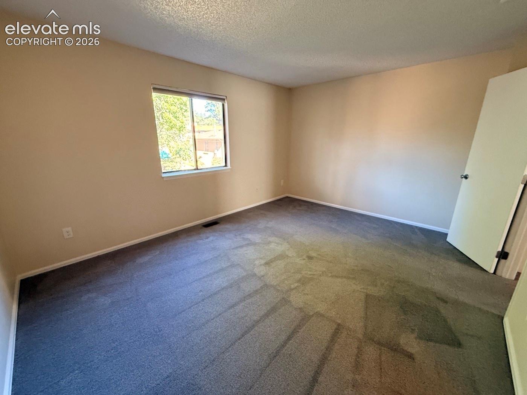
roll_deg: -0.2
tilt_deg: -15.4
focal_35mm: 14
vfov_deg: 85.7
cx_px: 264
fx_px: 213
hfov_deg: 102.1
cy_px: 198
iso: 500
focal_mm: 2.22
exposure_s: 1/60
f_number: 2.2
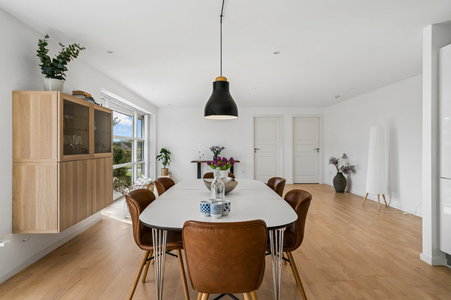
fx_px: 250
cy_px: 150
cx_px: 226
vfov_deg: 61.9
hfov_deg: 84.0
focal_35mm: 20
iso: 800
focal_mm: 20
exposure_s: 1/640
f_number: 7.1
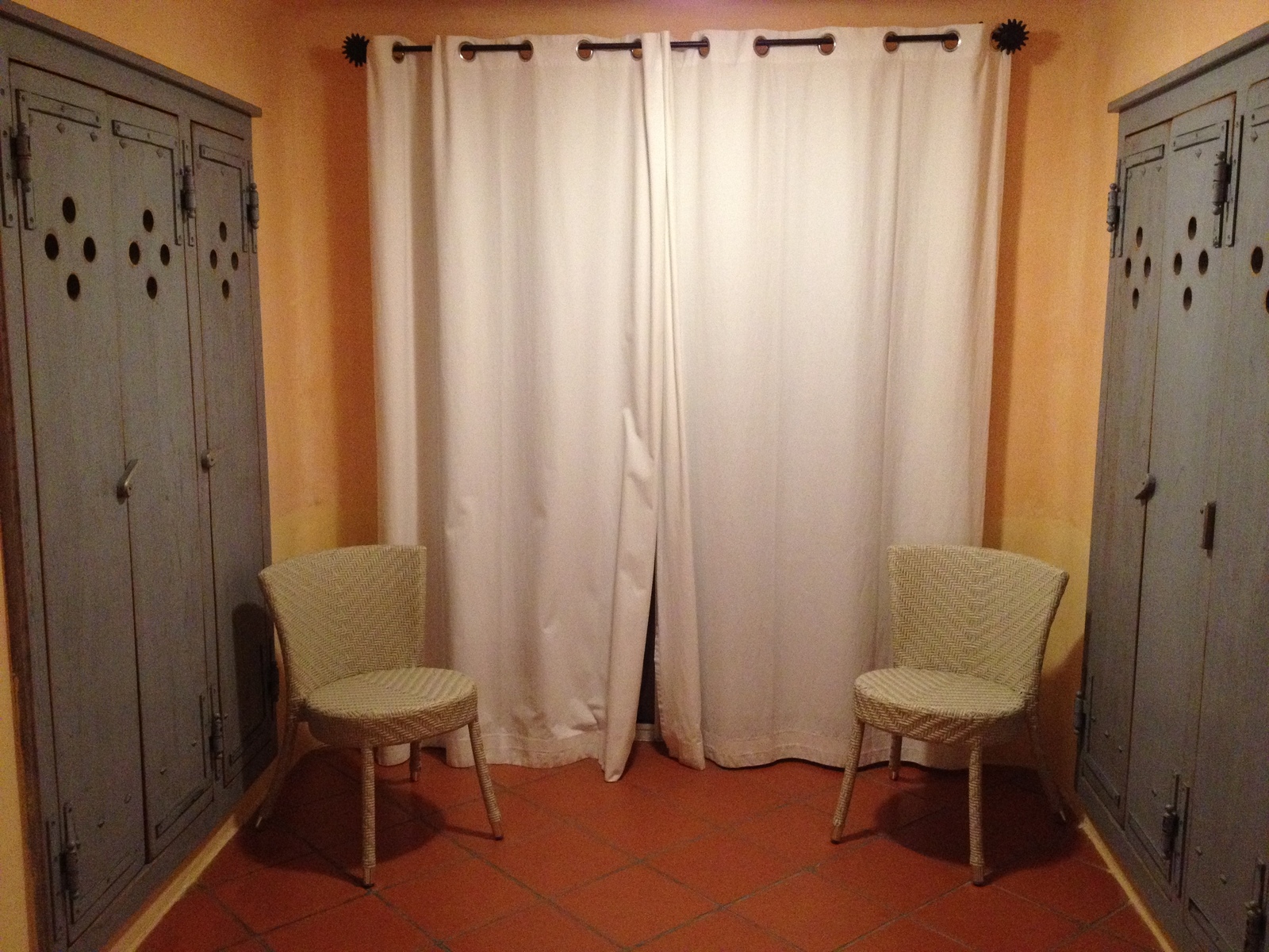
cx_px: 634
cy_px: 476
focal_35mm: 35
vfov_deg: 40.7
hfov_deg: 52.6
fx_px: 1283
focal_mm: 4.28
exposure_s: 1/20
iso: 400
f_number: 2.4
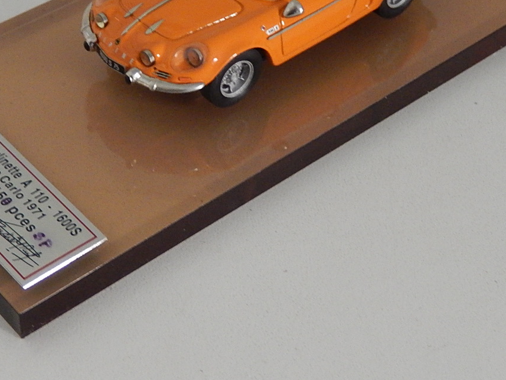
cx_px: 223
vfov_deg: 17.5
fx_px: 1228
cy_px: 117
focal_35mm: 84
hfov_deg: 23.3
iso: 500
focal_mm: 8.1
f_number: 4.3
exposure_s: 1/8
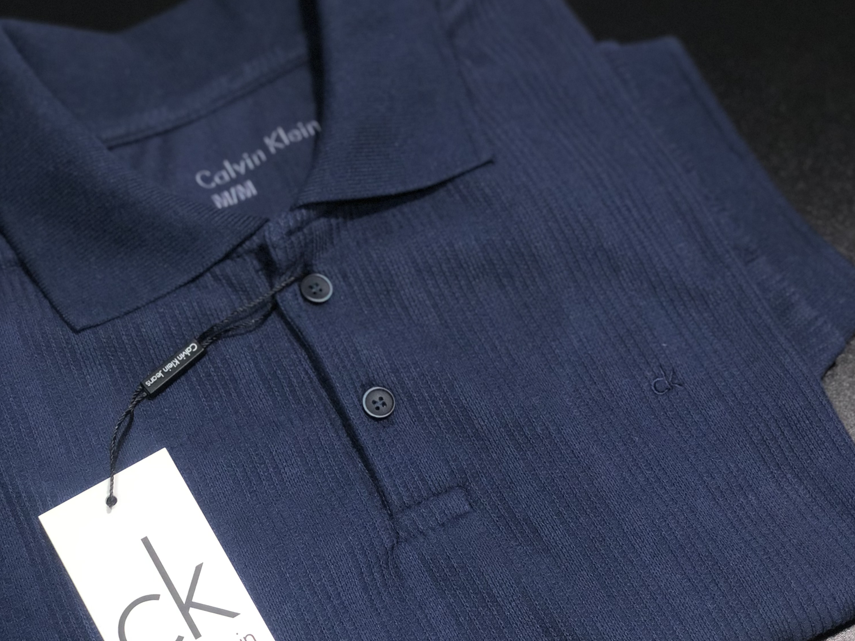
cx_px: 430
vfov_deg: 21.0
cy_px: 326
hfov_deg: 27.8
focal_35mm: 70
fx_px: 1729
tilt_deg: -61.6
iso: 80
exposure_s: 1/60
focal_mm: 6
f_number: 2.4
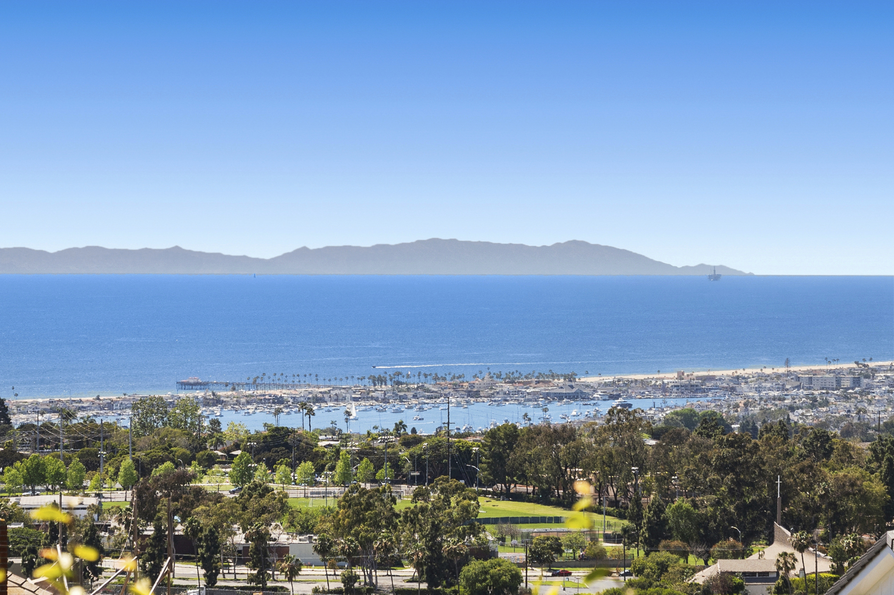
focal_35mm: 176
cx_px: 447
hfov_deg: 11.7
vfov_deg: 7.8
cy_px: 298
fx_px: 4368
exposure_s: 1/320
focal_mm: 55
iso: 100
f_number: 6.3
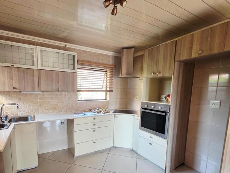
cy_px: 106
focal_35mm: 17
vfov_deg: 73.7
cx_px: 95
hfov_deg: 90.2
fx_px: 113
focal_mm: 2.2
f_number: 1.9
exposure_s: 1/60.2
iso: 160
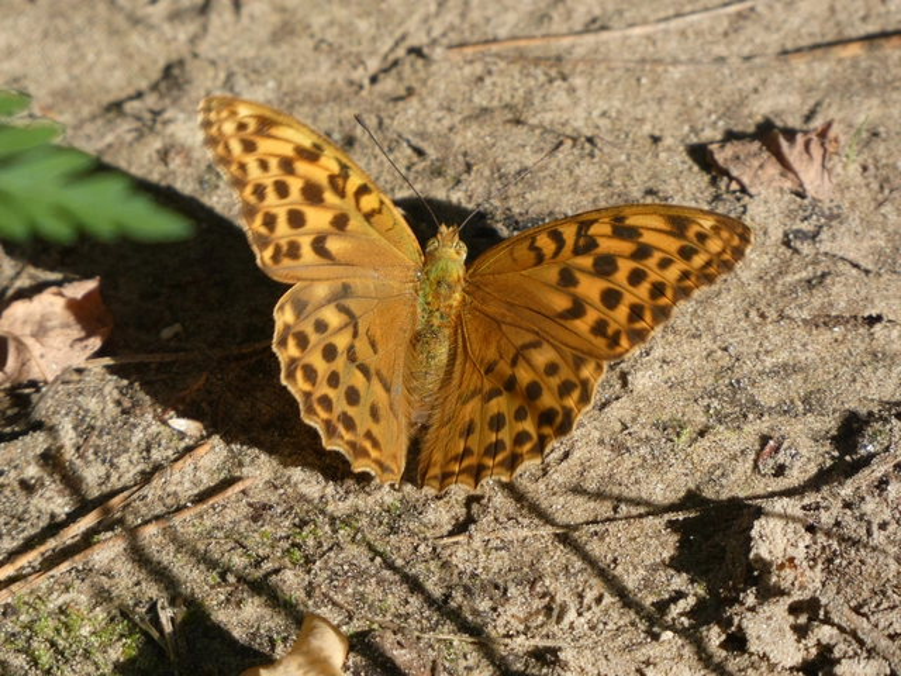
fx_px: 24649
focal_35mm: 947
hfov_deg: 2.1
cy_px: 338
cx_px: 450
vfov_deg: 1.6
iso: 80
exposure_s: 1/200
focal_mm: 169.6
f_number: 5.6
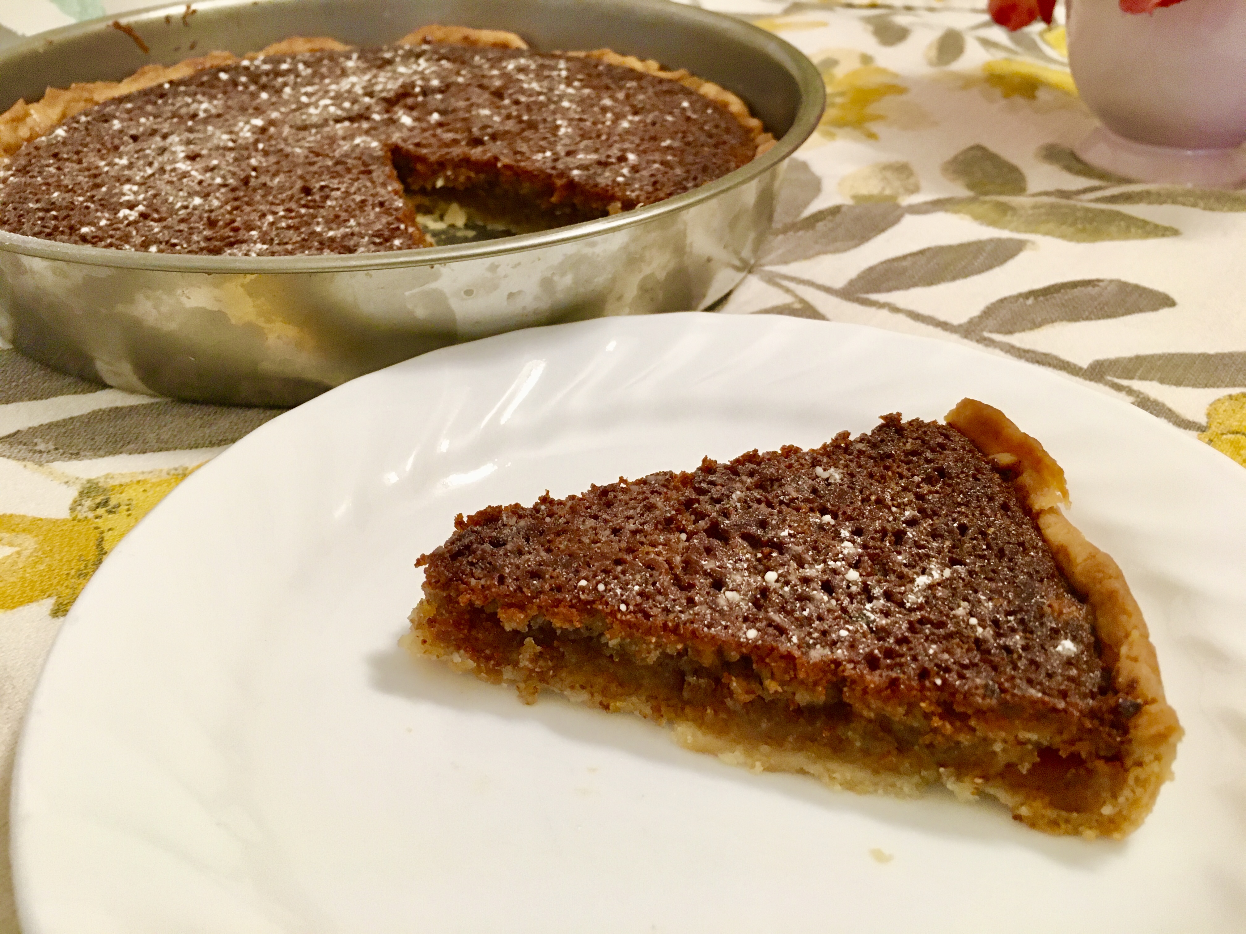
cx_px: 623
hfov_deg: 61.7
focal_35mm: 29
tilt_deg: -34.7
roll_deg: -0.3
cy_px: 467
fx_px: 1044
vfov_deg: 48.2
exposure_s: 1/30
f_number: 2.2
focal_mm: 4.15
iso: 160
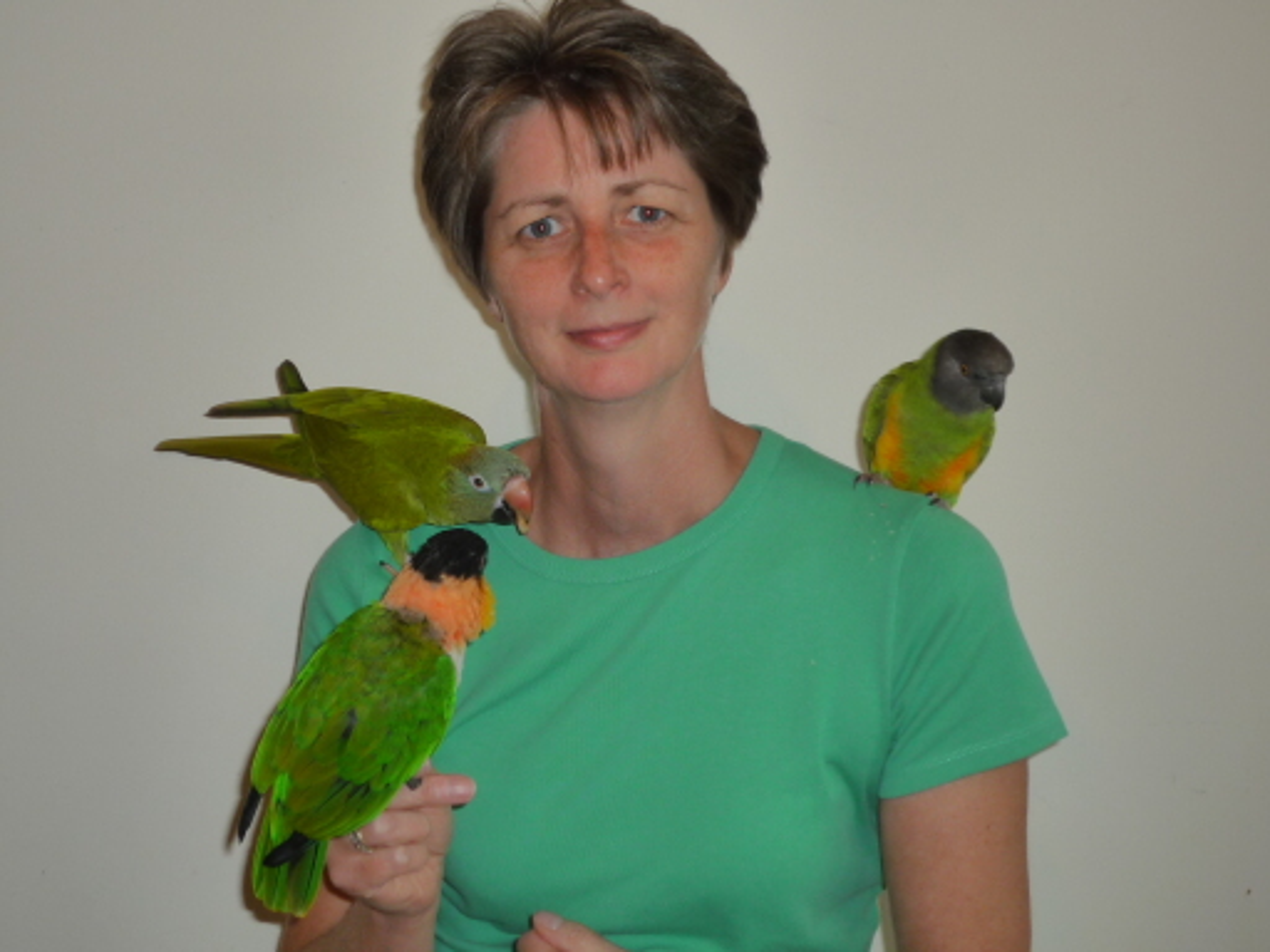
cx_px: 635
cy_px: 476
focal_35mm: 47
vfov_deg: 30.9
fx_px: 1724
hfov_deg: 40.4
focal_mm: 8.3
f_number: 4.3
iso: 160
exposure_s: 1/40
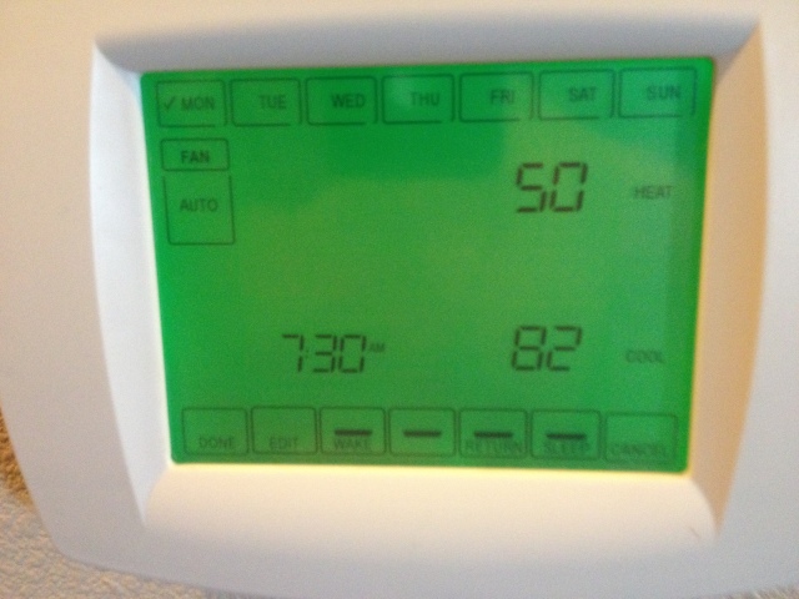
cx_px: 400
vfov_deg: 40.7
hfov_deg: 52.6
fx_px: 808
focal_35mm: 35
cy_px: 300
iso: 400
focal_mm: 4.28
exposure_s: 1/20
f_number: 2.4
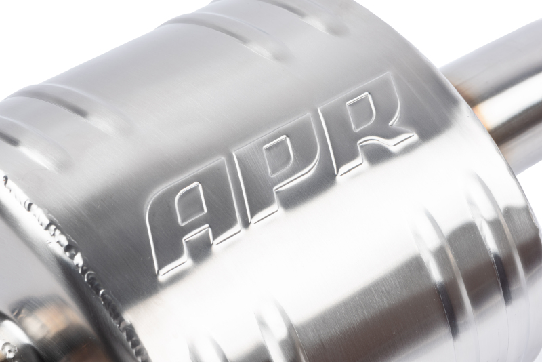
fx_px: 1581
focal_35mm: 105
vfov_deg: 13.1
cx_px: 271
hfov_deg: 19.4
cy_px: 181
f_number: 22
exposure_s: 1/125
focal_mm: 105
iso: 100
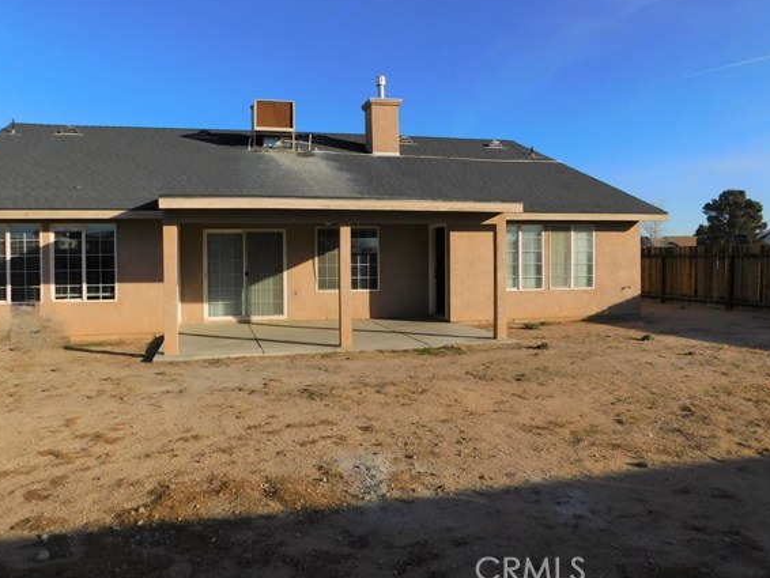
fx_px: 579
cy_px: 262
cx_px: 350
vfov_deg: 53.0
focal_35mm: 26
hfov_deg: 67.1
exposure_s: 1/800
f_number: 6
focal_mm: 4
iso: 125
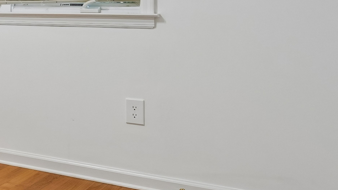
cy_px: -8
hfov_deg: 22.1
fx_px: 565
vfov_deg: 18.5
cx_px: -256
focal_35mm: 63
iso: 400
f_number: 8
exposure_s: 1/8
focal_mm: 16
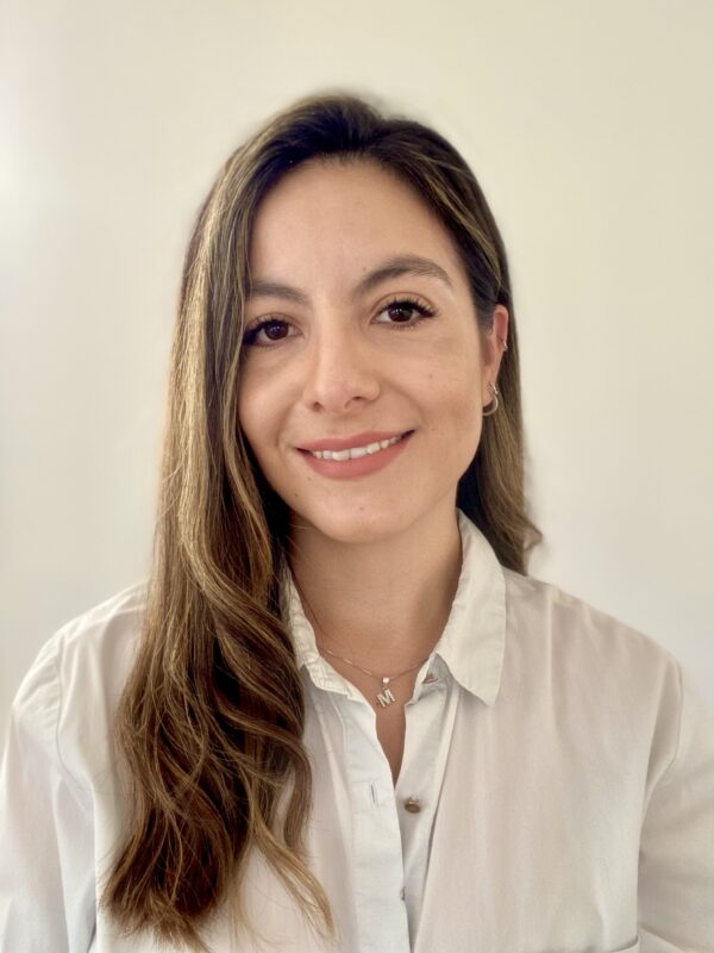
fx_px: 825
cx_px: 357
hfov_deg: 46.8
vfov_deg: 60.0
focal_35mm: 30
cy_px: 476
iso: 125
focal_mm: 2.71
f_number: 2.2
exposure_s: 1/60
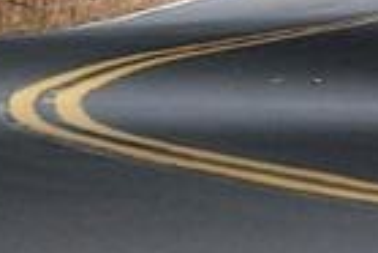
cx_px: 487
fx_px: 8861
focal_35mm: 843
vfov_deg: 1.6
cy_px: 53
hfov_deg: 2.4
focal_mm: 135
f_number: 5.6
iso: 1600
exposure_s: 1/250
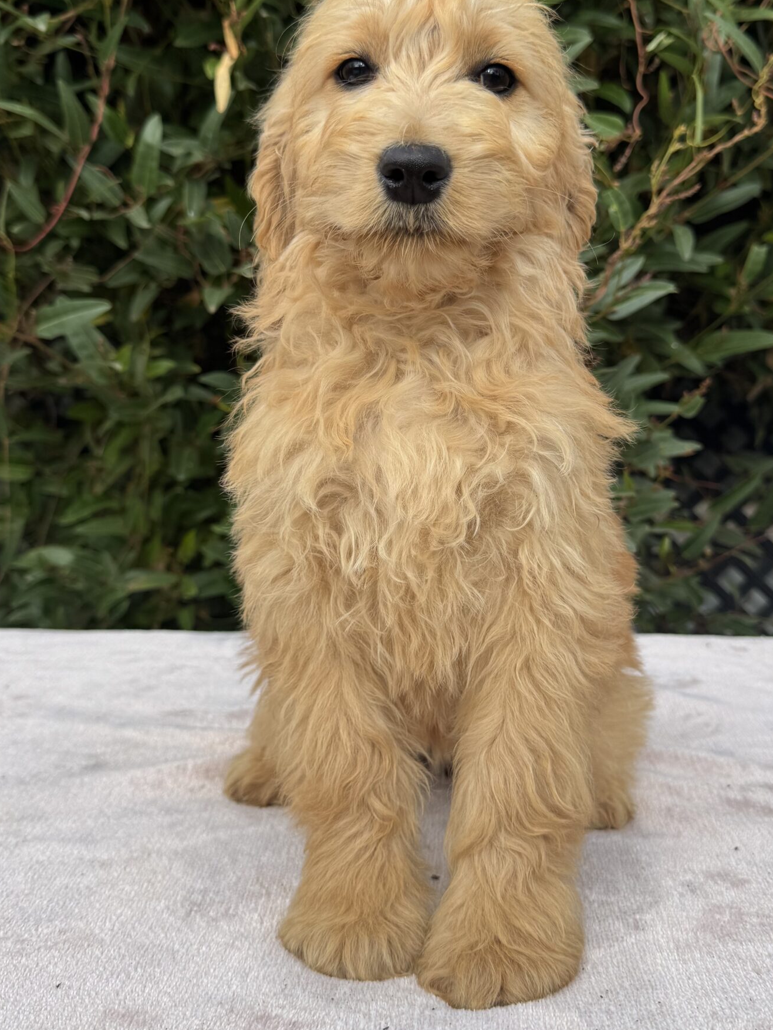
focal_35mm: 35
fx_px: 1042
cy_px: 474
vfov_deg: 52.6
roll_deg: -1.4
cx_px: 396
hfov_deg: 40.7
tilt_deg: -4.7
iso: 80
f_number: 1.78
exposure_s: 1/2174
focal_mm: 6.76
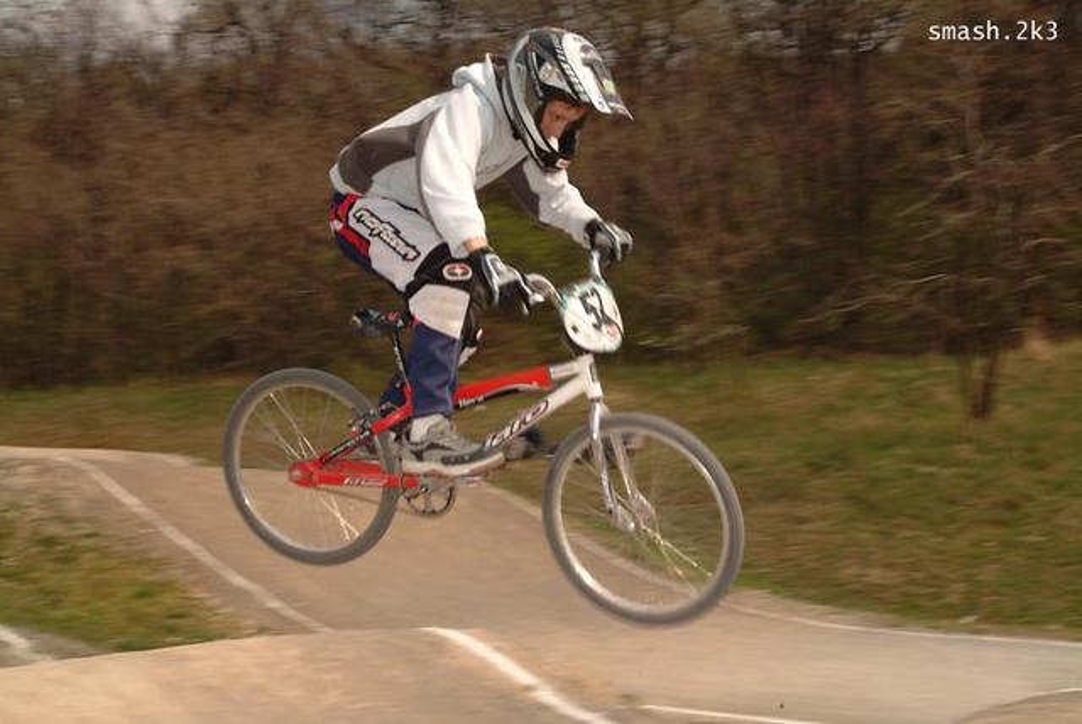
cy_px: 362
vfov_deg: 25.8
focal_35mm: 52
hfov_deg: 37.8
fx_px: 1579
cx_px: 541
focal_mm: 35
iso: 100
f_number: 11
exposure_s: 1/125
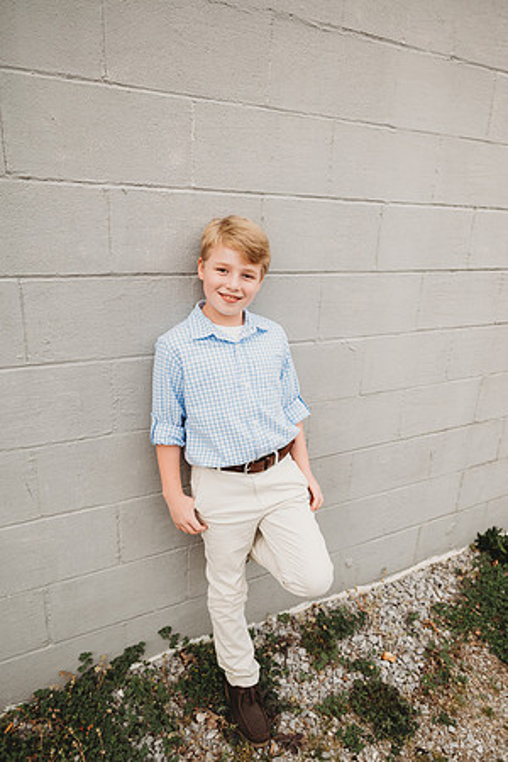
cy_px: 381
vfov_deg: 73.7
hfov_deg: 53.1
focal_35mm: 24
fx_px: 508
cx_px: 254
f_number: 3.2
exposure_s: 1/320
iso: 200
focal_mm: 24
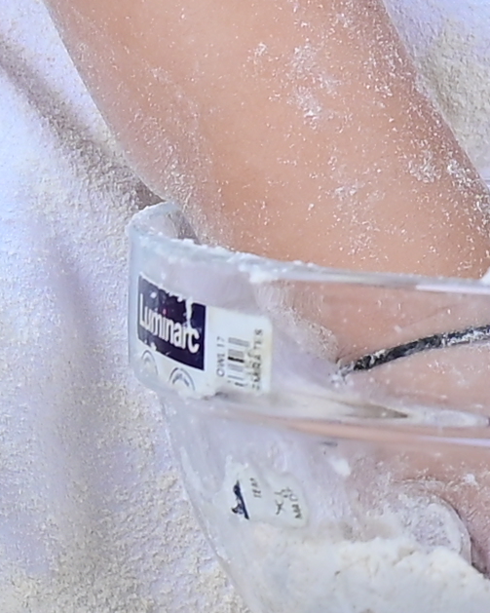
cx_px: 895
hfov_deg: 1.4
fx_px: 19619
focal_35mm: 1082
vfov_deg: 1.8
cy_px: -782
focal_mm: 120
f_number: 5
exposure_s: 1/200
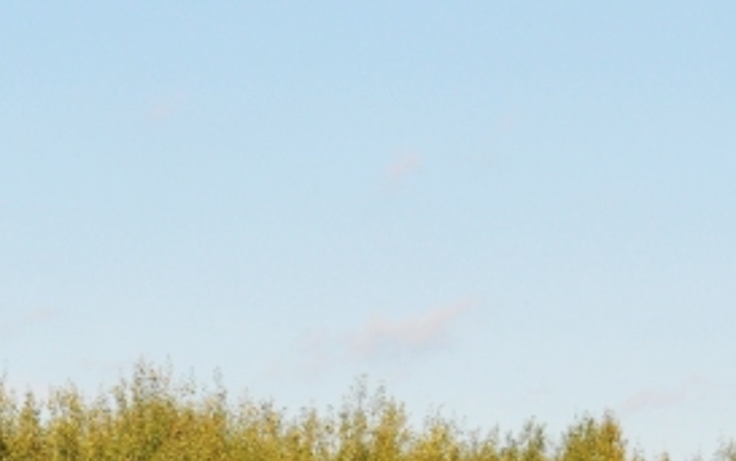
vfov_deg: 6.2
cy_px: 868
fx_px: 4135
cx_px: 70
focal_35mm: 206
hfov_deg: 10.1
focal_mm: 36
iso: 400
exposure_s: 1/2000
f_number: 5.6
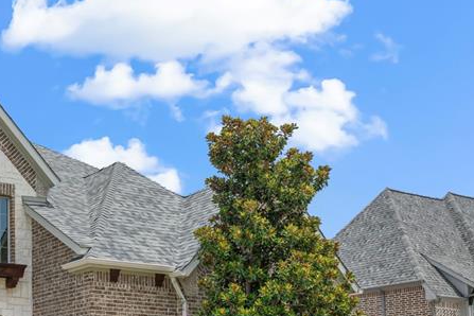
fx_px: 724
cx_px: -22
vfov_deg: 23.7
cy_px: 302
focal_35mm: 55
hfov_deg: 32.7
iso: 400
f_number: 8
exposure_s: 1/160
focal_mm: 24
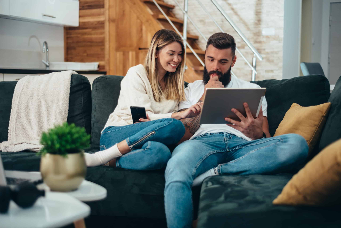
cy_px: 114
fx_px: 474
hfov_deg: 39.6
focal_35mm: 50
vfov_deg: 27.0
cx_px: 170
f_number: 2
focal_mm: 50
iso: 50
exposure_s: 1/200
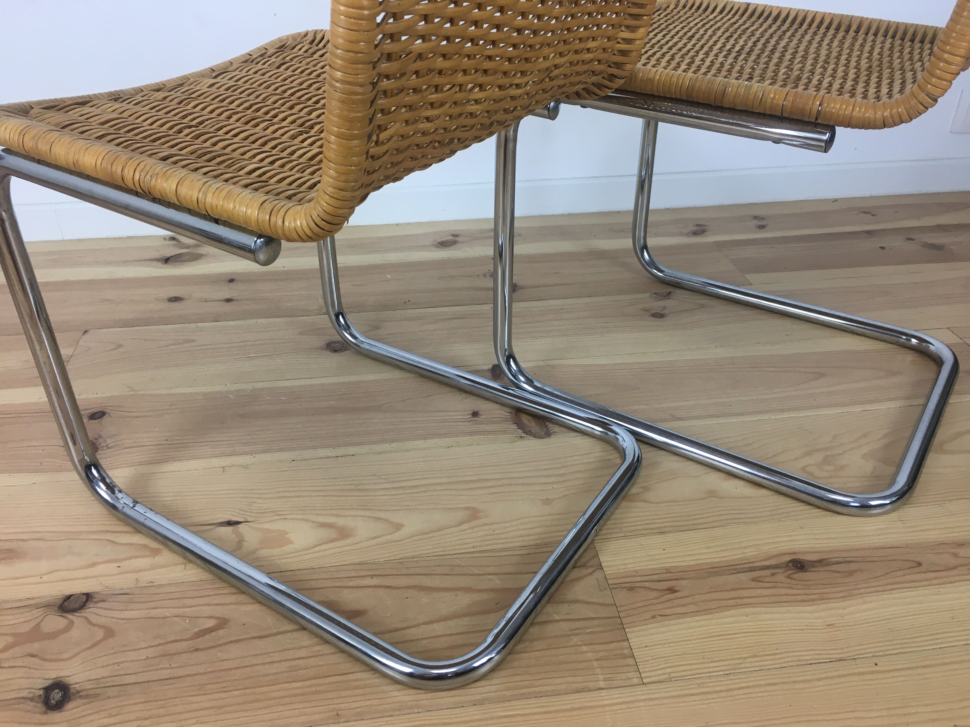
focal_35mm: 29
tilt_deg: -33.4
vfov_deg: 48.2
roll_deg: +0.9
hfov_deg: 61.7
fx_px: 813
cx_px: 485
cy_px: 364
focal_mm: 4.15
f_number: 2.2
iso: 32
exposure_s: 1/33
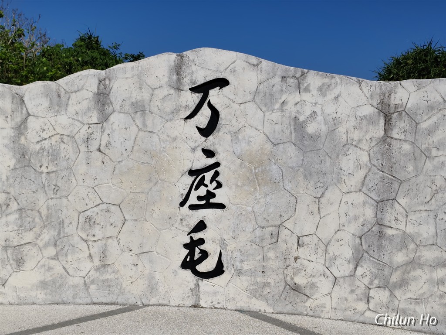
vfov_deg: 31.5
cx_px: 223
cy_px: 168
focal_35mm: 46
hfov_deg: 41.2
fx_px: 593
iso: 50
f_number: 1.7
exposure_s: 1/2026
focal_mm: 6.07
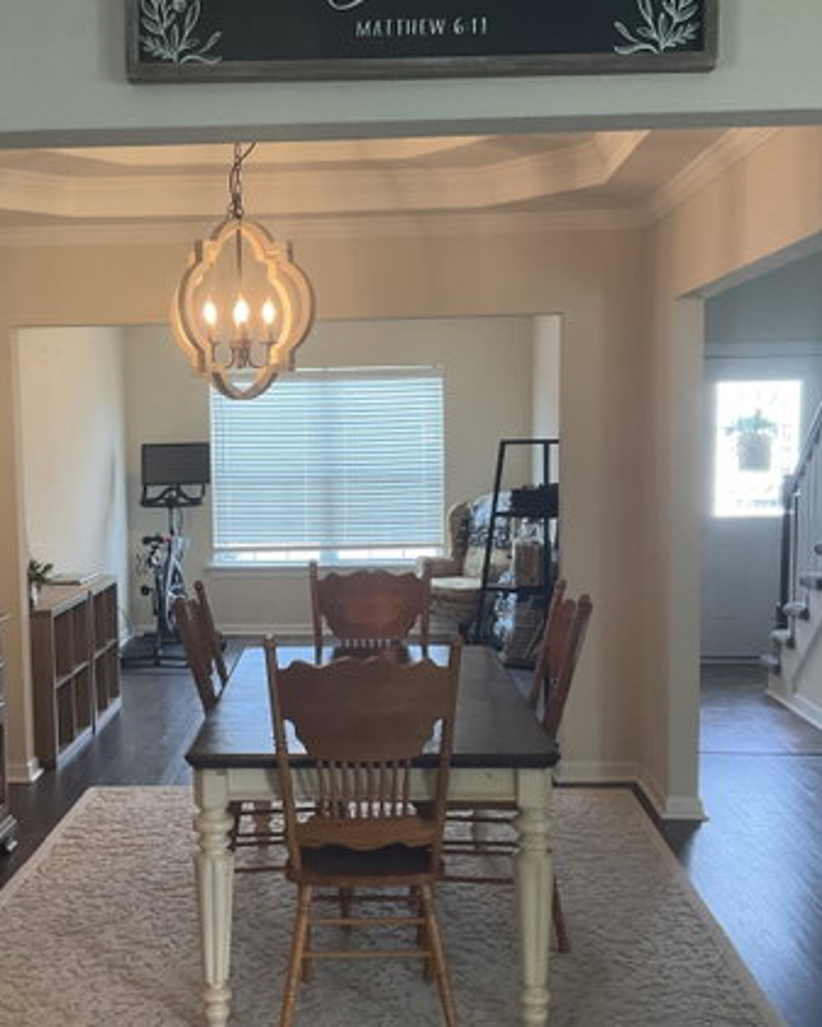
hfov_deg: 34.7
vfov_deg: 42.8
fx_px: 1307
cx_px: 299
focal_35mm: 43
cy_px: 561
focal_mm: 3
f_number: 1.8
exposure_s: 1/60
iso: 100
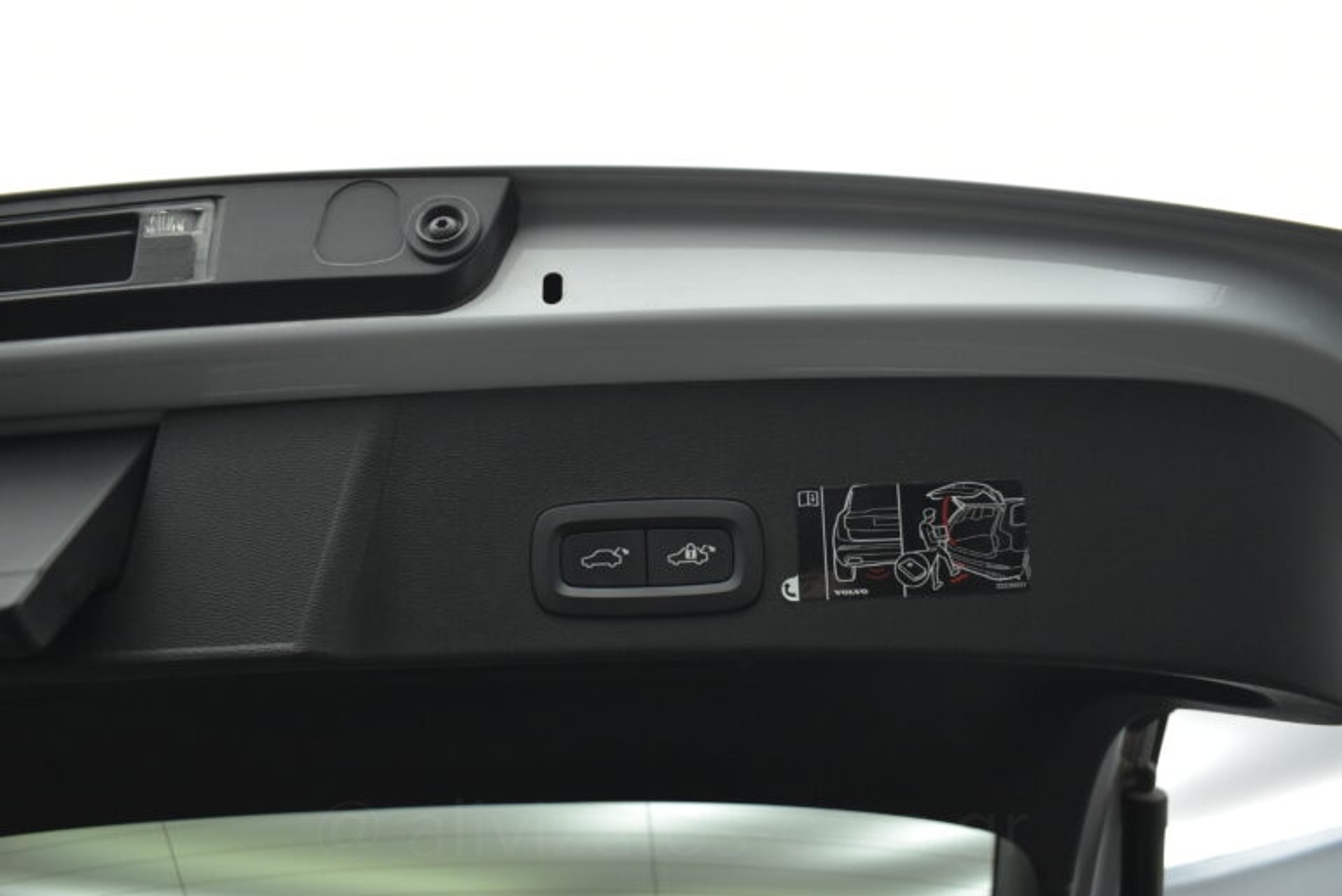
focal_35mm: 30
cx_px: 671
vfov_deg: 43.7
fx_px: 1119
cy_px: 448
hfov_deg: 61.9
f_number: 3.5
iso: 1600
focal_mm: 20
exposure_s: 1/160
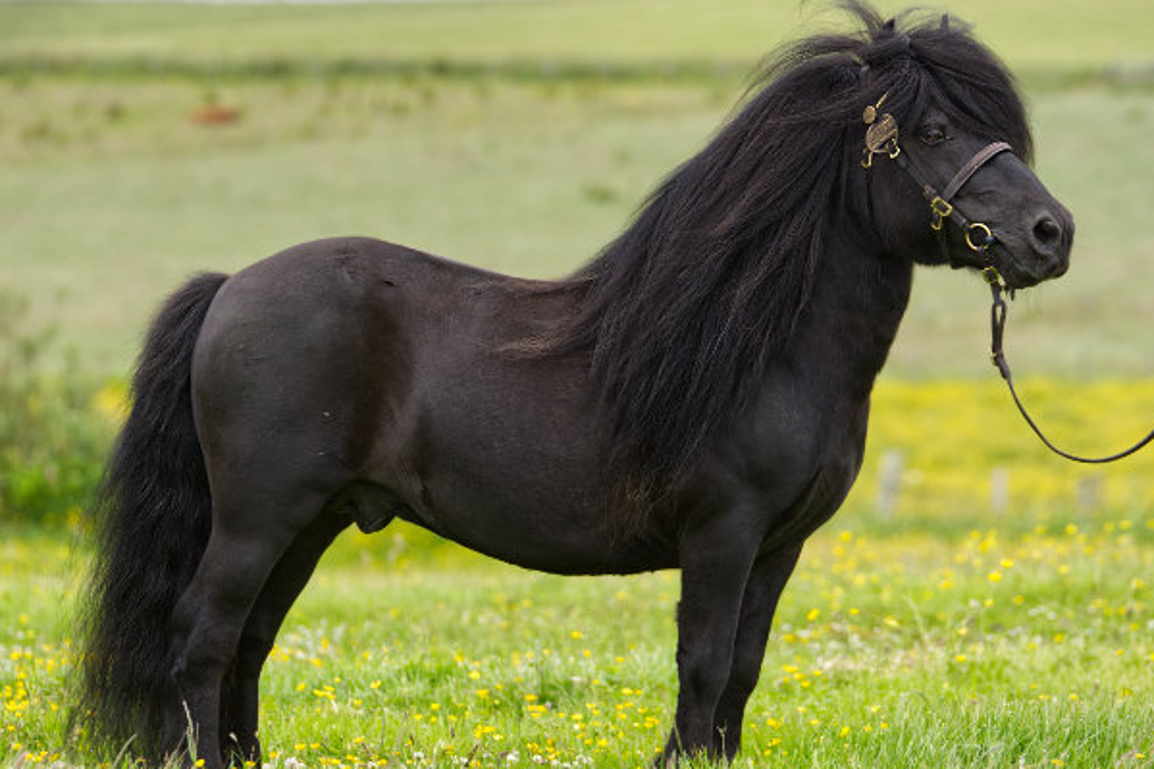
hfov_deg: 9.0
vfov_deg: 6.0
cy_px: 381
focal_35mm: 228
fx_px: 7306
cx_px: 576
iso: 500
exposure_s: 1/800
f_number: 4.5
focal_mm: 140
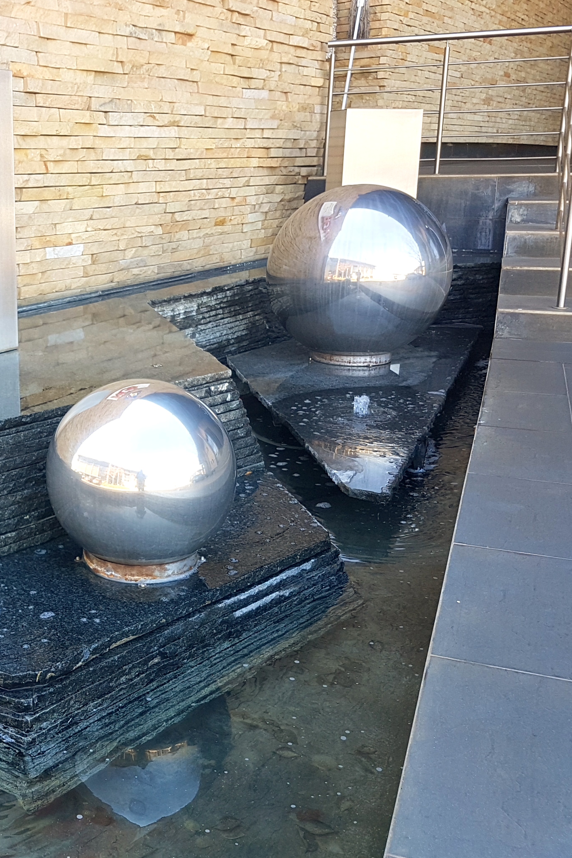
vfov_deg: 50.7
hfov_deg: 33.1
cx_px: 52
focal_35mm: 38
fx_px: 906
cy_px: 420
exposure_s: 1/100
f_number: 1.7
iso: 40
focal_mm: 4.2
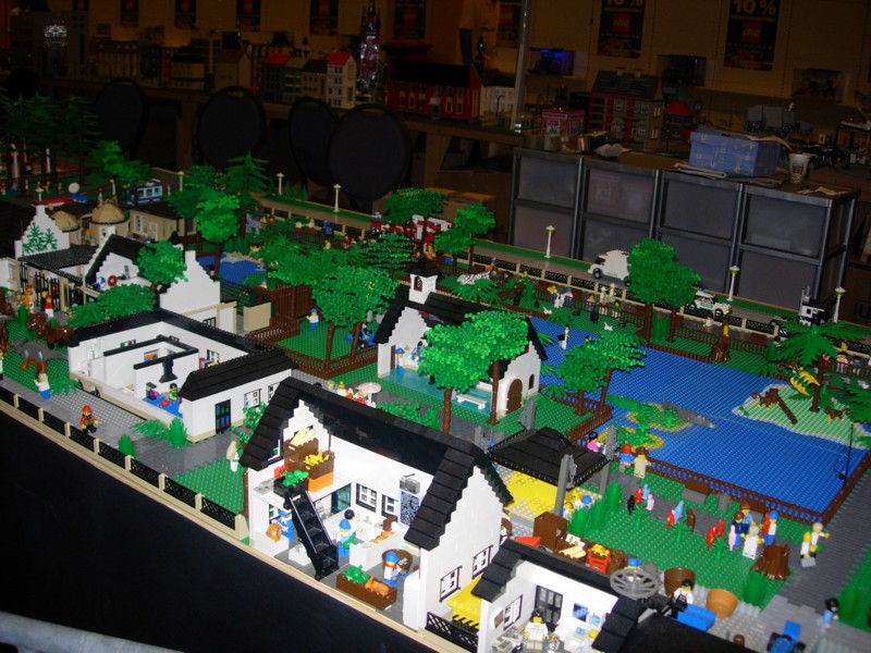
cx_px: 436
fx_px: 956
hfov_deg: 49.0
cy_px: 326
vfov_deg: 37.7
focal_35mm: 38
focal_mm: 7.8
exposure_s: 1/64
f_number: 2.8
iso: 79
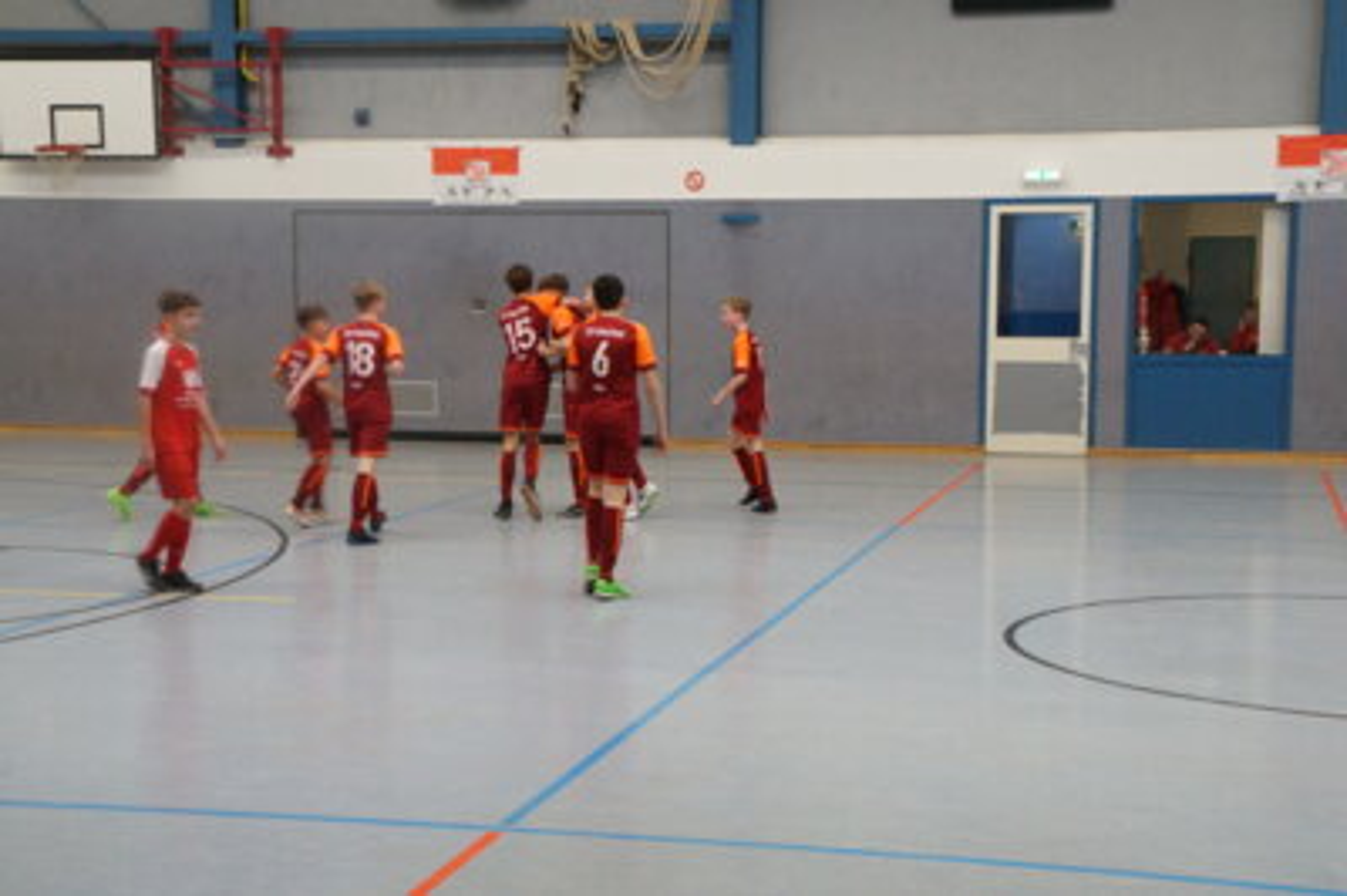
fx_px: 2243
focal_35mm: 60
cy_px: 448
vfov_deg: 22.6
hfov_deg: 33.4
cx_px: 674
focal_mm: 40
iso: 3200
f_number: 13
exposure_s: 1/80
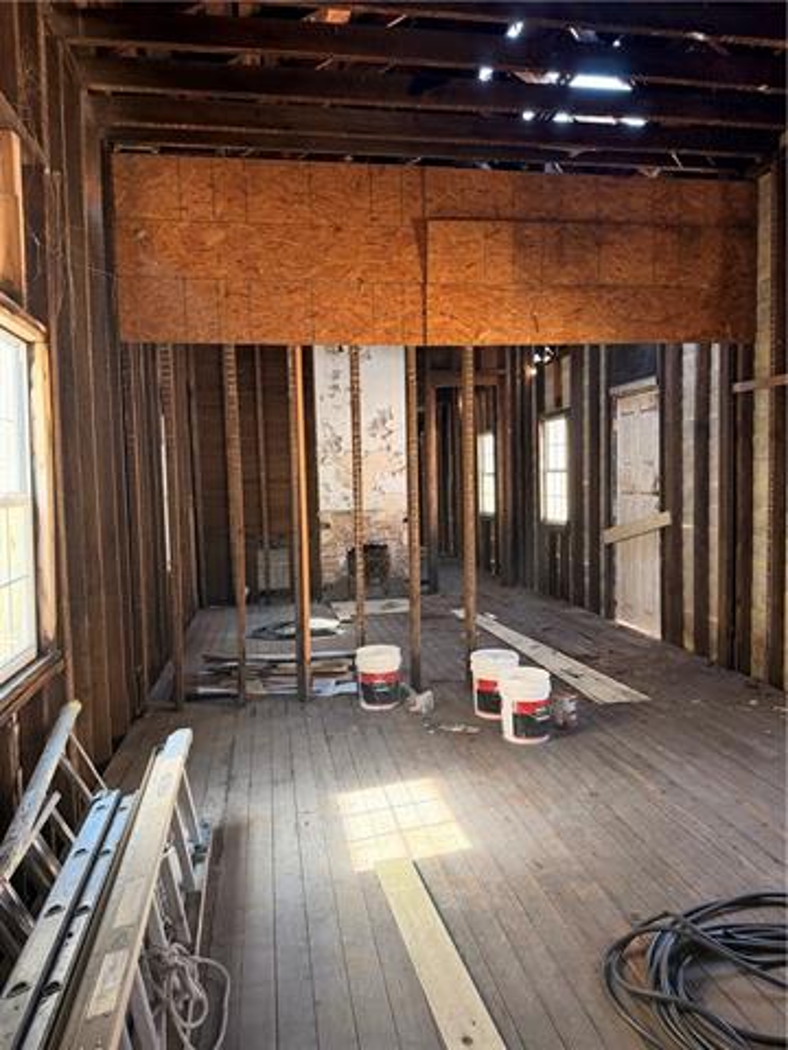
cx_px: 394
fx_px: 728
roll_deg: +1.1
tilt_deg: -2.7
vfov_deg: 71.6
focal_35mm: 24
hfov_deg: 56.8
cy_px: 525
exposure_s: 1/77
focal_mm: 6.76
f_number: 1.78
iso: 200
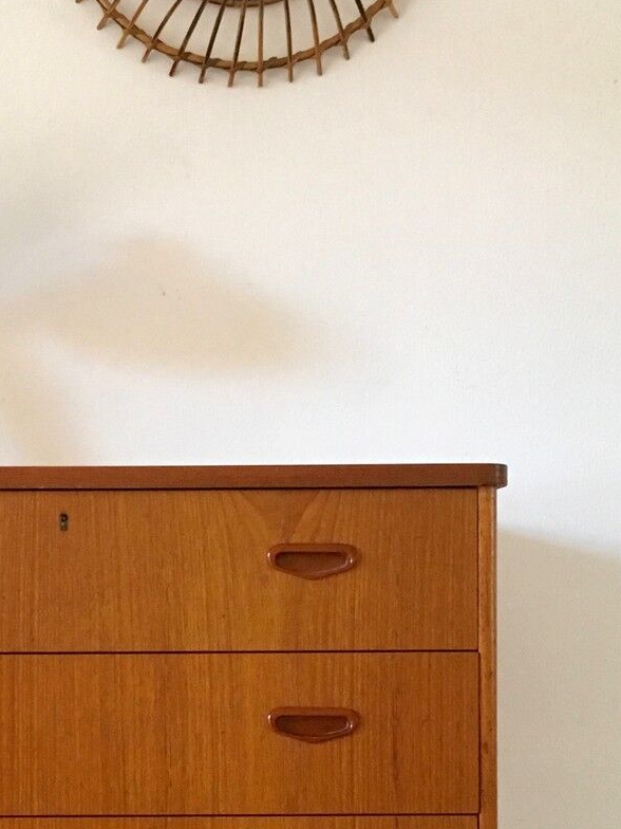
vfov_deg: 25.8
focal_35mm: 74
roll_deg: +1.3
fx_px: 1770
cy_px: 682
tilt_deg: +0.3
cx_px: -4
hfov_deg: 19.3
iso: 160
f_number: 2.2
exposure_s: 1/33
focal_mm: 4.15
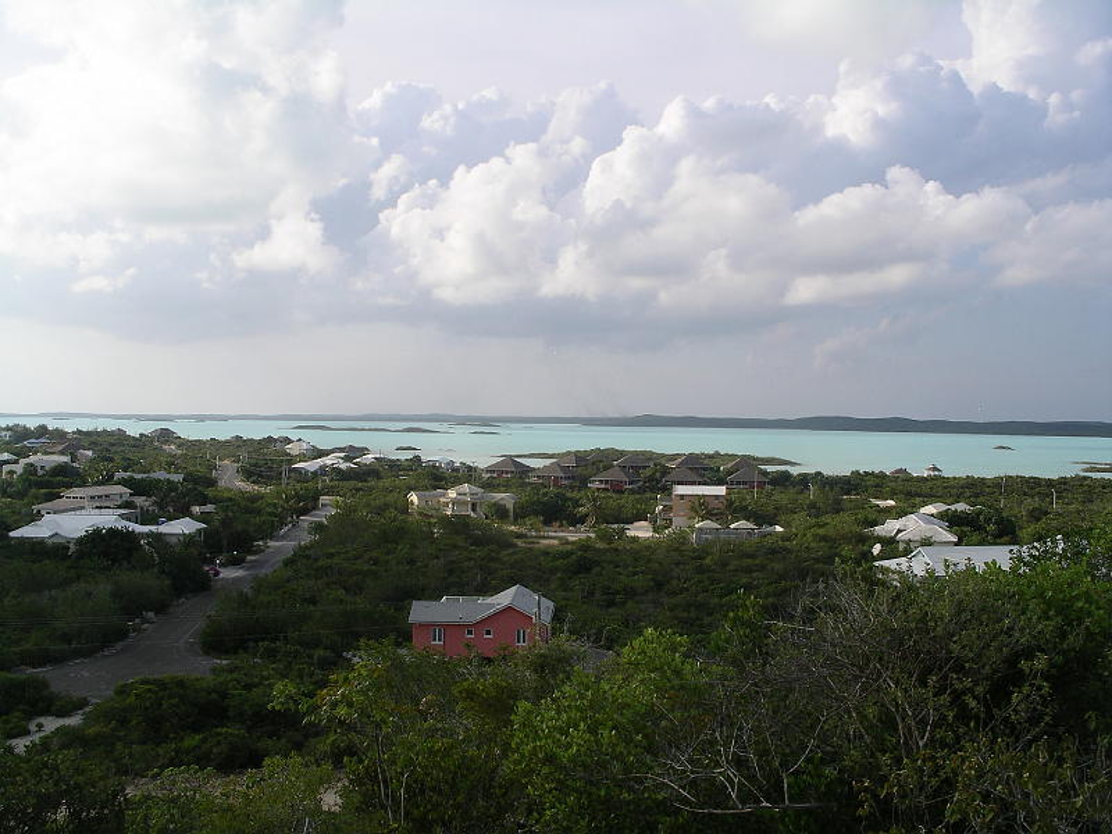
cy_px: 417
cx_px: 556
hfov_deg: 50.1
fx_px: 1189
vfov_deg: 38.7
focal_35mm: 37
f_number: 5.6
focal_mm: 7.8
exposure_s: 1/422
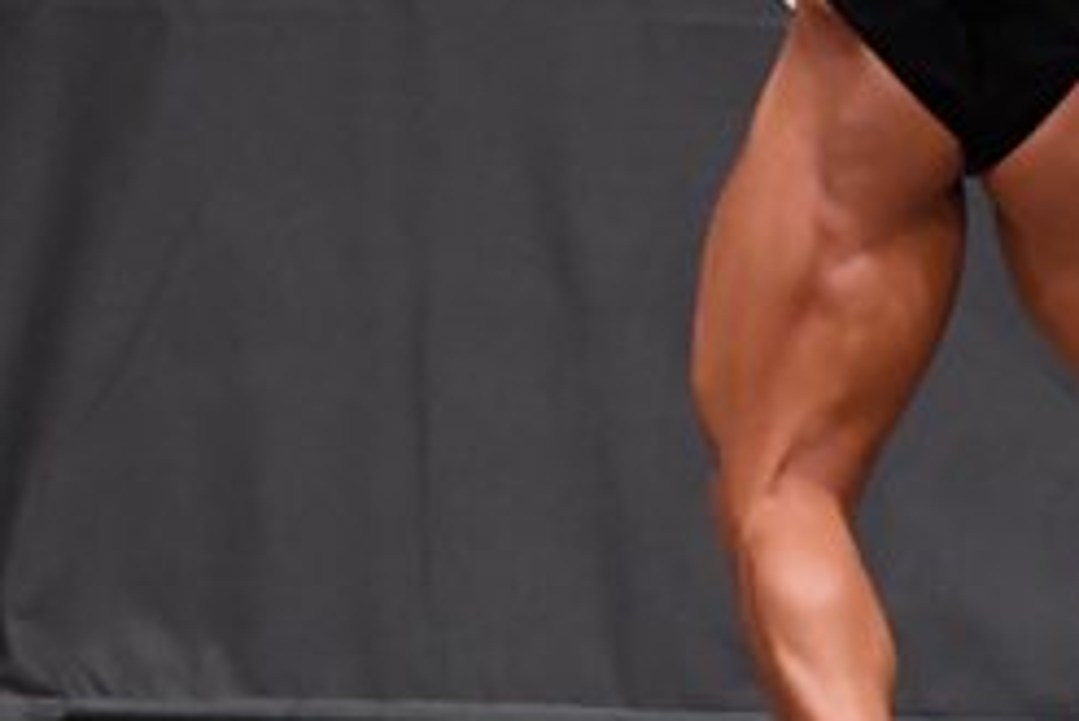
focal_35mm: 752
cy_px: 0
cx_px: 1120
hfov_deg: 2.7
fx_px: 22551
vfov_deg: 1.8
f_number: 5.6
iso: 6400
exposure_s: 1/400
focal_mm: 160
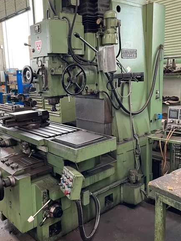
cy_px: 119
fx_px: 237
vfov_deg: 53.9
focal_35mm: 34
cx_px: 70
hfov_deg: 41.6
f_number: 1.6
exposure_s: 1/73
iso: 125
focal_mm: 4.2
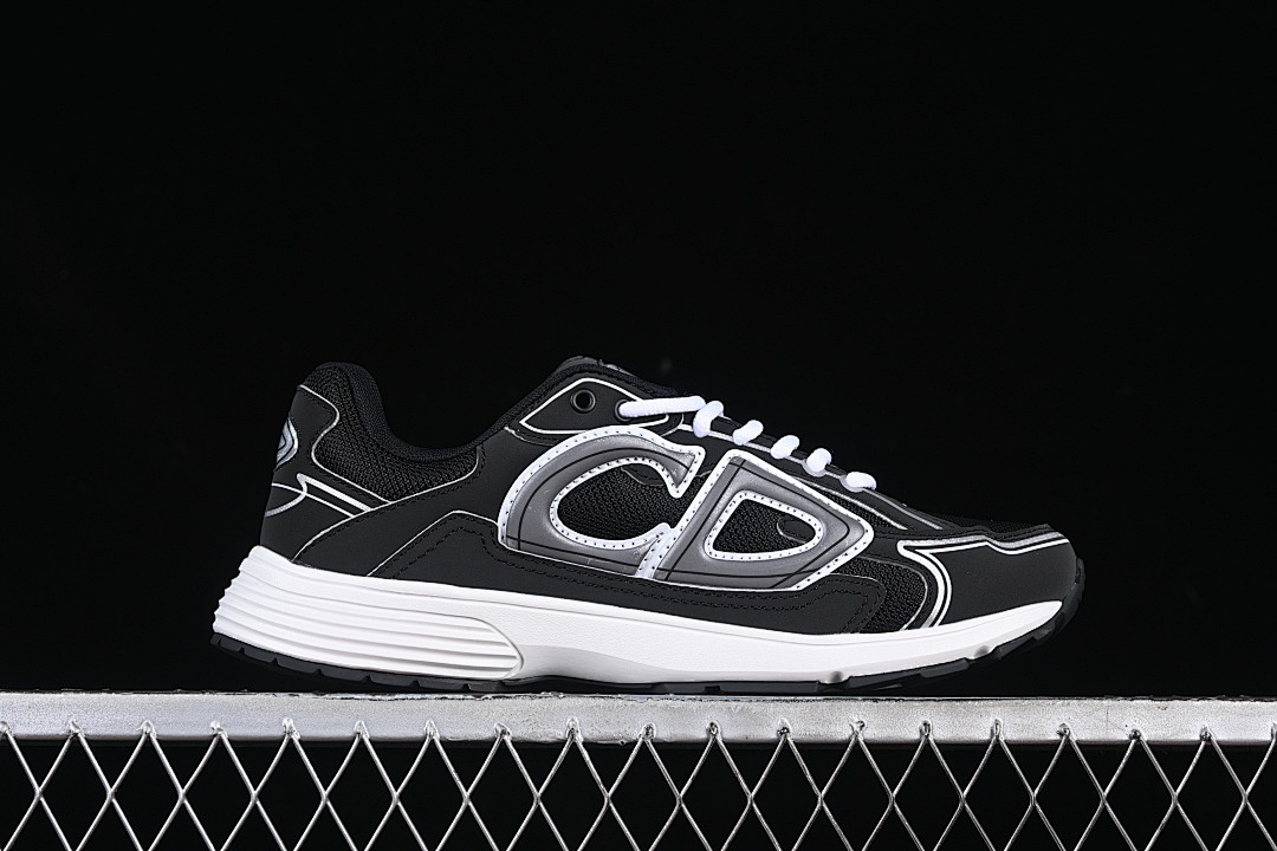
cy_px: 426
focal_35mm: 75
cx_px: 638
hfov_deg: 27.0
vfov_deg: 18.2
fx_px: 2660
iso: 160
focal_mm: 50
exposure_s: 1/60
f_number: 6.3
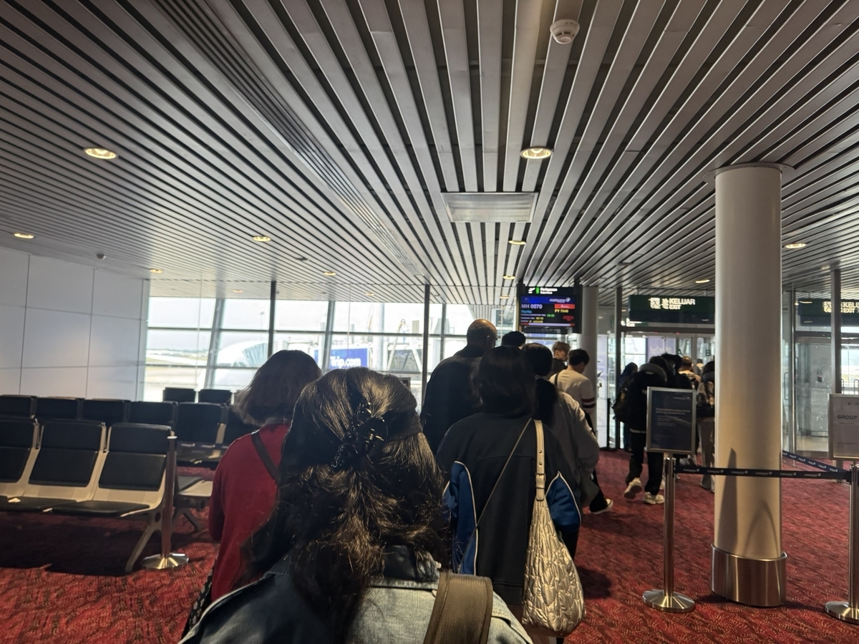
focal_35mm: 24
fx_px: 596
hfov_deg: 71.6
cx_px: 430
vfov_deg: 56.8
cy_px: 322
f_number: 1.78
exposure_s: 1/97
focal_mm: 6.76
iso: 200
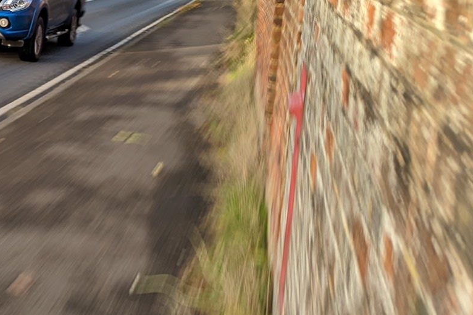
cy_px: 10
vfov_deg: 20.6
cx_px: -123
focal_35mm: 64
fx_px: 841
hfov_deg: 27.0
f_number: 1.85
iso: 42
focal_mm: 6.81
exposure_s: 1/694
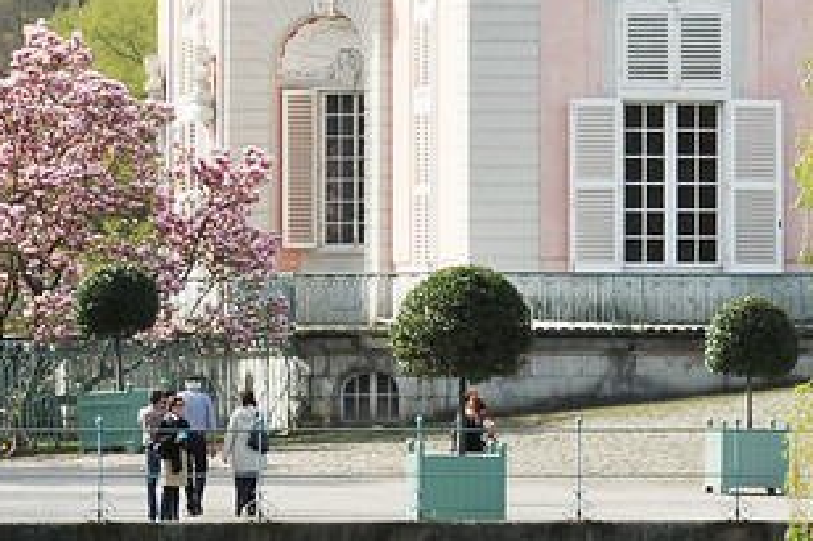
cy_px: -269
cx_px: 515
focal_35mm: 565
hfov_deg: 3.7
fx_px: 12752
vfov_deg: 2.4
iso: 200
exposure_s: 1/500
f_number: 8
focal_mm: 116
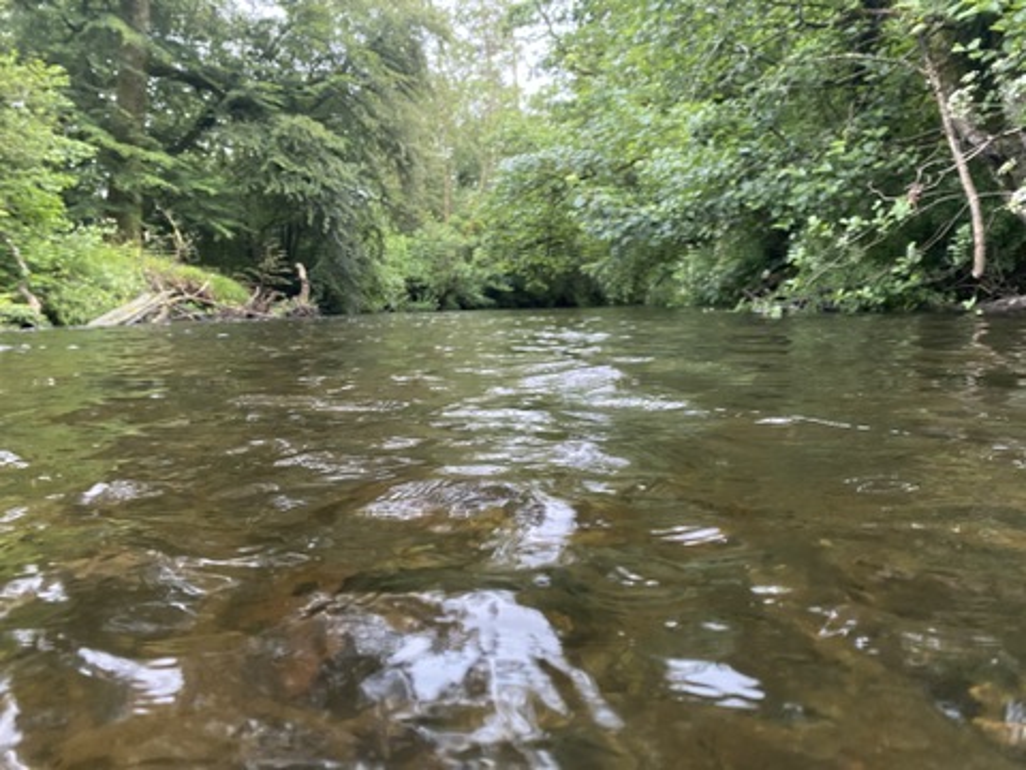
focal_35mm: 26
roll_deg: +1.1
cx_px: 513
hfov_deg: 67.3
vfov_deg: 53.1
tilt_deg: -6.1
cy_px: 385
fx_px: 771
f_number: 1.8
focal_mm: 4.25
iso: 320
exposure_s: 1/60
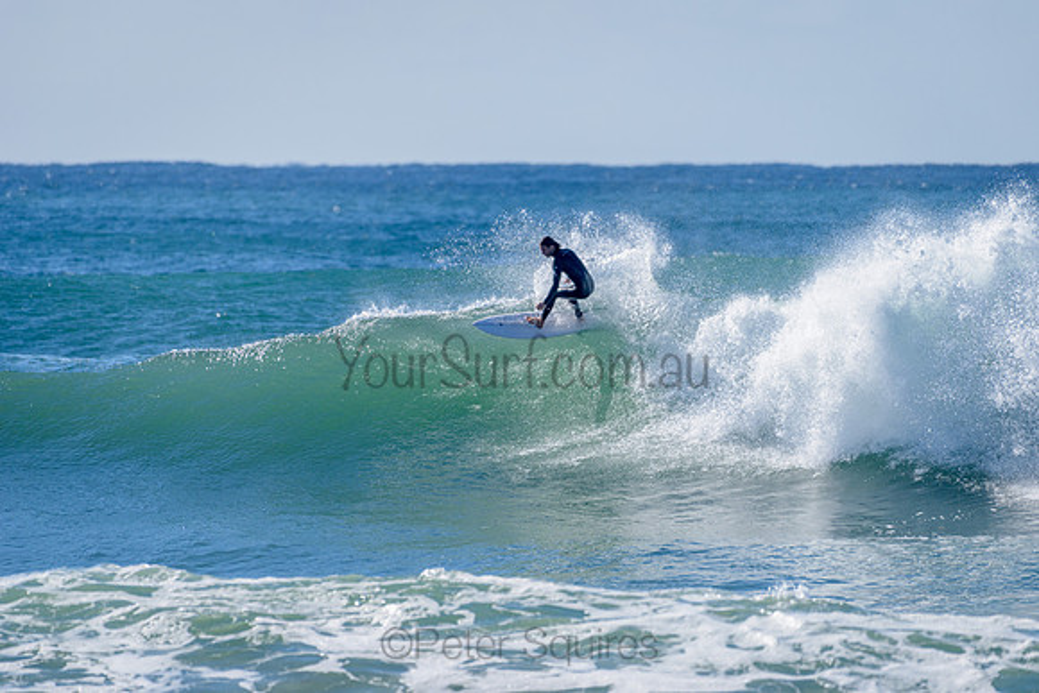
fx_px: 14737
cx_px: 526
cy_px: 347
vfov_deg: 2.7
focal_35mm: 511
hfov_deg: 4.0
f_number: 5.6
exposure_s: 1/2000
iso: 180
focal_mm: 500
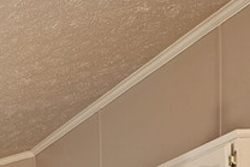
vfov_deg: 12.0
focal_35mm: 99
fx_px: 688
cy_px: 355
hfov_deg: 15.9
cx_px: -256
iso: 400
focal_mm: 19
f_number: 7.1
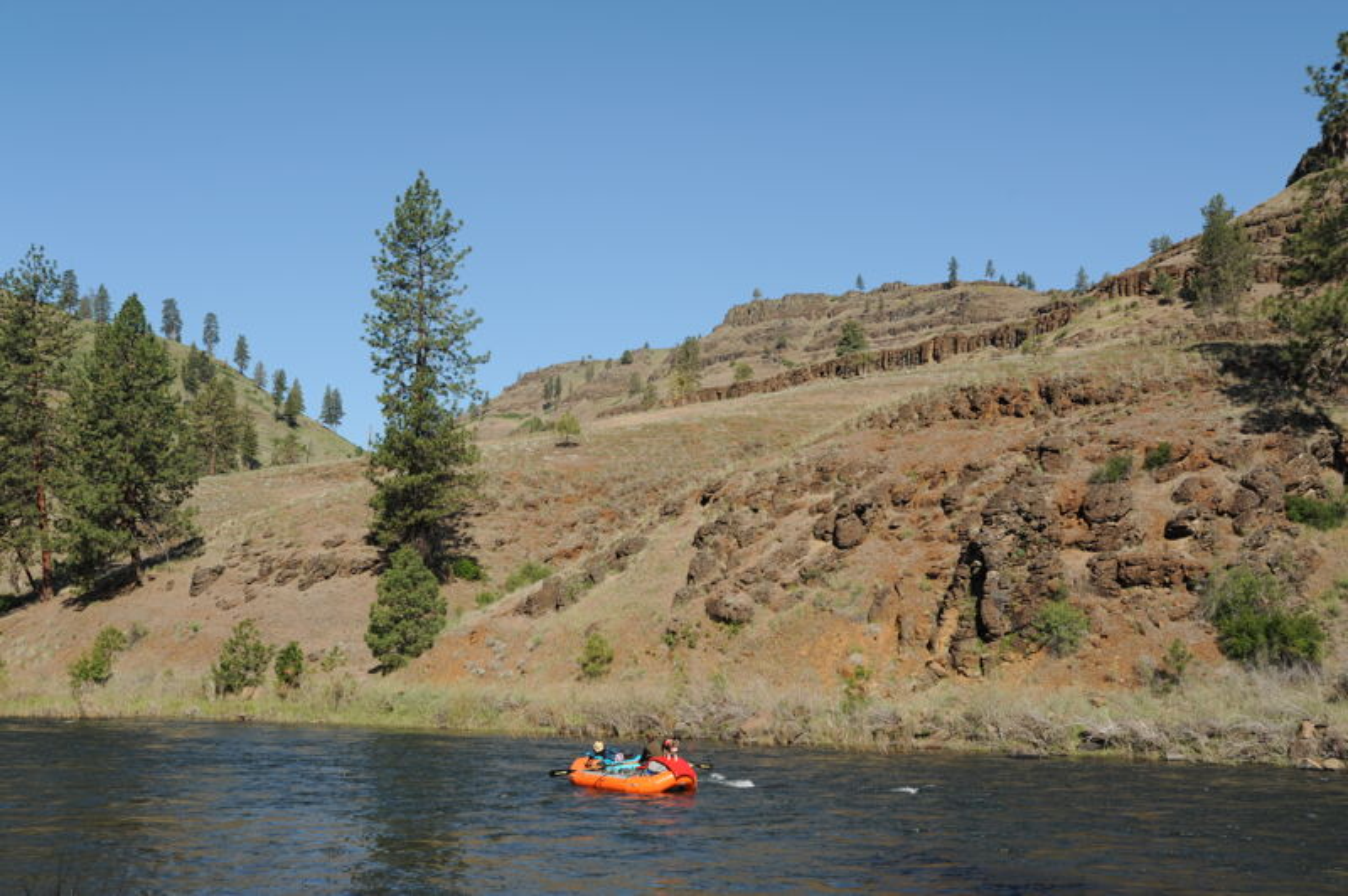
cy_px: 448
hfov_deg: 48.5
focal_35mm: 40
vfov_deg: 33.3
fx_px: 1497
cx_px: 674
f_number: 9
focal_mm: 40
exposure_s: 1/400
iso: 200
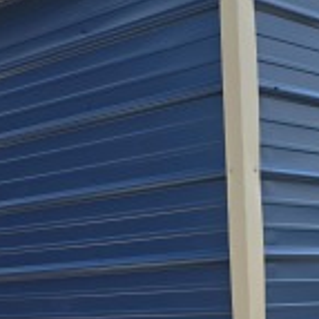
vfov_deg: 18.6
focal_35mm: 91
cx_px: 203
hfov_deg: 19.0
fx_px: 949
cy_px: 312
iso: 80
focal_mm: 6.3
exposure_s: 1/6150
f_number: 1.7
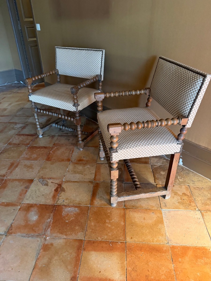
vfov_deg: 71.6
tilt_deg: -31.1
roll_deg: +0.0
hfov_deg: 56.8
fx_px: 195
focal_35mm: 24
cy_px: 140
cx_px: 106
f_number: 1.78
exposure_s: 1/33
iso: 640
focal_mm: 6.76
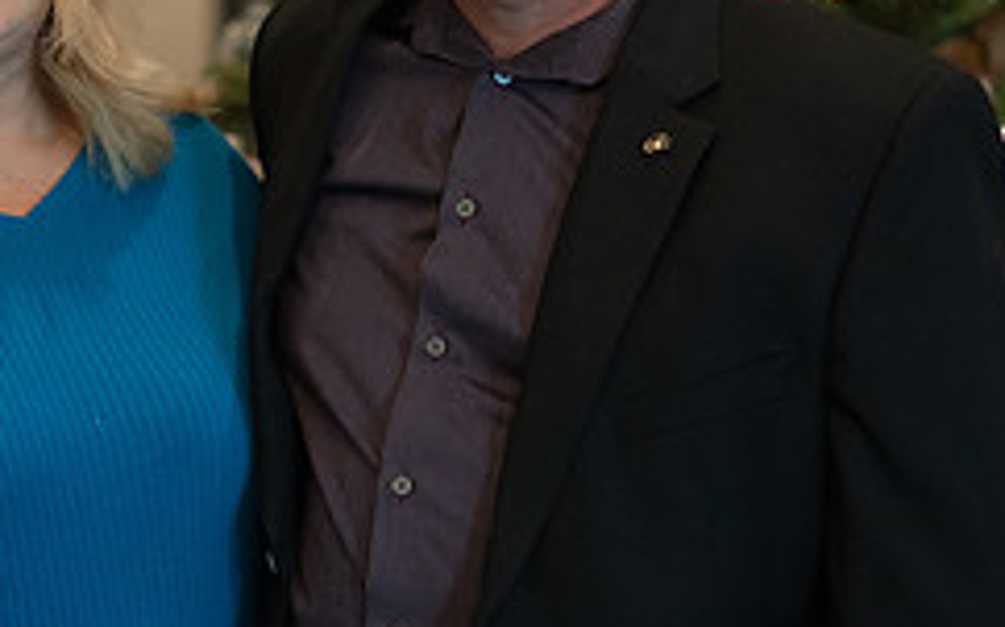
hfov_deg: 16.2
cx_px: 257
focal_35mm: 128
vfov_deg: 10.2
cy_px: 314
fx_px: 3504
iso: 1250
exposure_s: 1/320
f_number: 1.8
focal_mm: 50
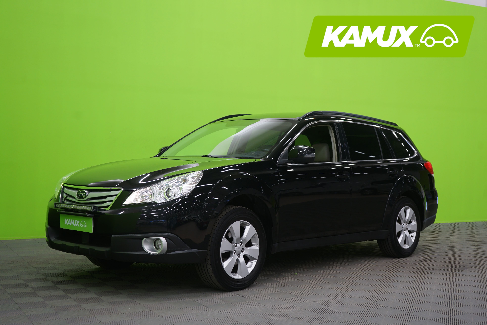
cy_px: 162
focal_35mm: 47
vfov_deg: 28.6
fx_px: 636
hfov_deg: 41.9
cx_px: 244
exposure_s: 1/8
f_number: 5
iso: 400
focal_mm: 47
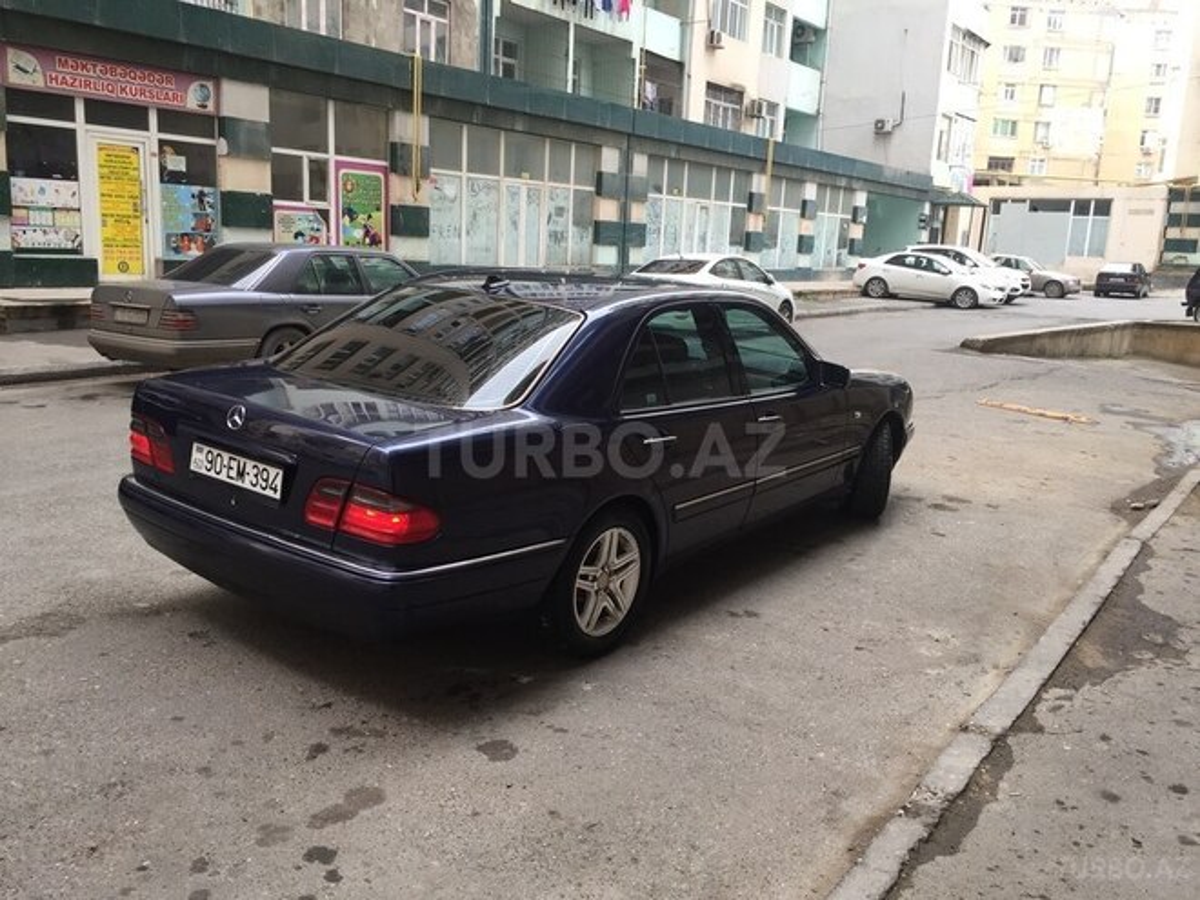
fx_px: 1005
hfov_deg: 61.7
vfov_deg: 48.2
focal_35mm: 29
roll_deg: -3.2
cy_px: 450
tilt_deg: -10.5
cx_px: 600
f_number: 2.2
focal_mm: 4.15
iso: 40
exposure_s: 1/100
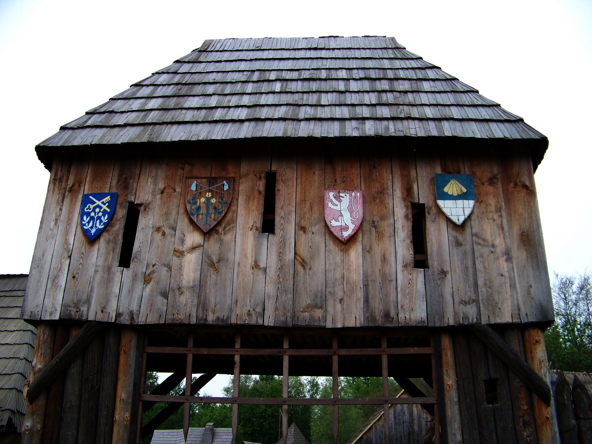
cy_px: 222
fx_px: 616
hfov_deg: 51.4
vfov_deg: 39.7
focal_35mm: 36
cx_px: 296
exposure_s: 1/500
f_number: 2.8
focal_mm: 5.85
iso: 64
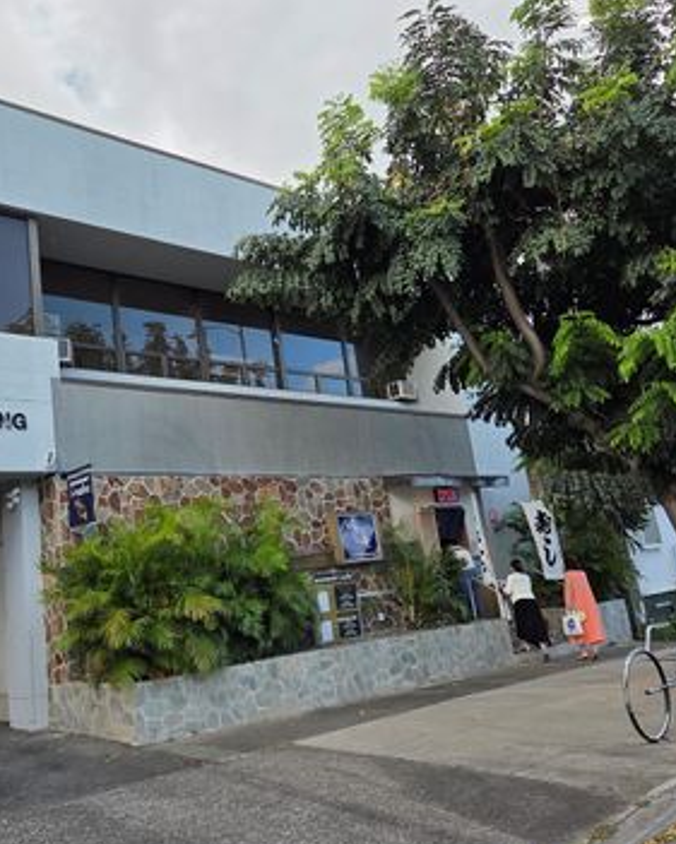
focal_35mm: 32
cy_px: 408
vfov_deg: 55.6
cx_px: 207
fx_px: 800
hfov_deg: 44.9
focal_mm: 5.4
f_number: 1.8
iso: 80
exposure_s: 1/1139
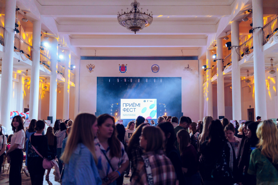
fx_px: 279
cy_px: 92
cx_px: 144
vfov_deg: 36.7
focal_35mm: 36
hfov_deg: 52.9
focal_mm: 35
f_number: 2
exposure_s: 1/200
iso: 800
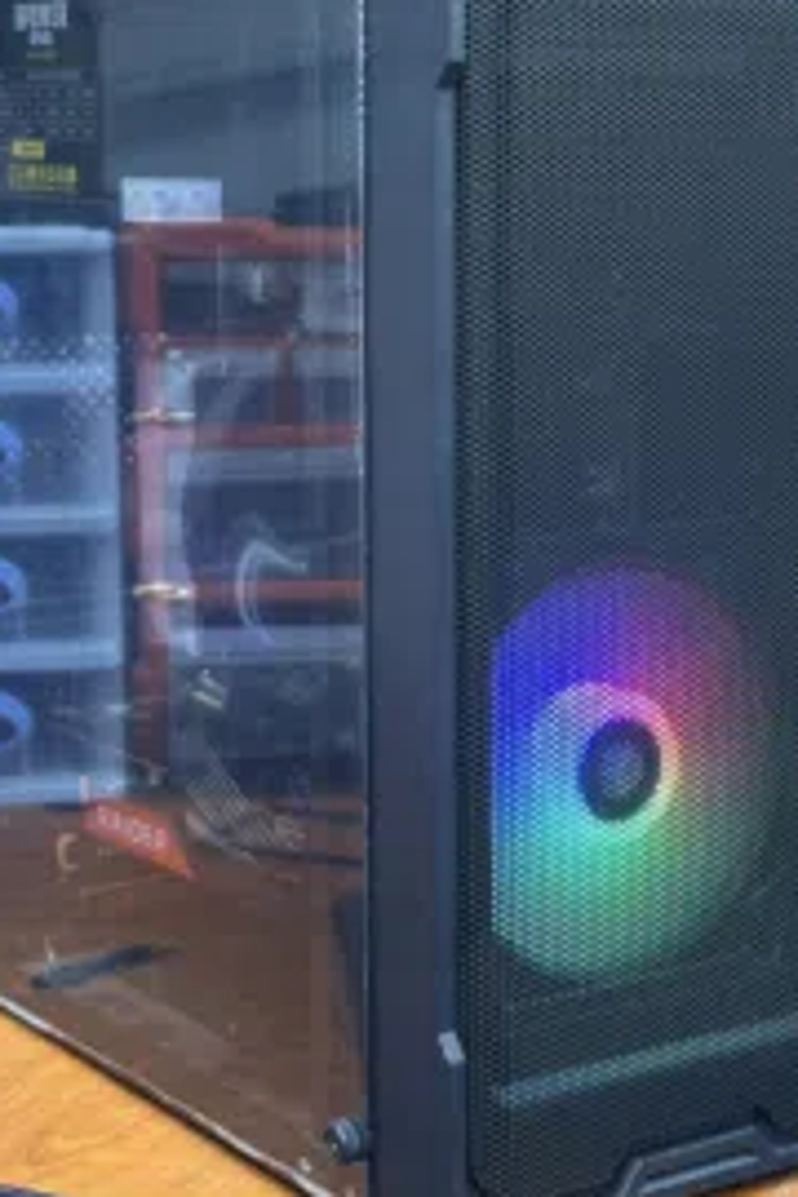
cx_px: 390
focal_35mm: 74
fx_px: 2460
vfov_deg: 27.3
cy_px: 563
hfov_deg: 18.4
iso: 160
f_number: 1.78
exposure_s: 1/50
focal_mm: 6.86
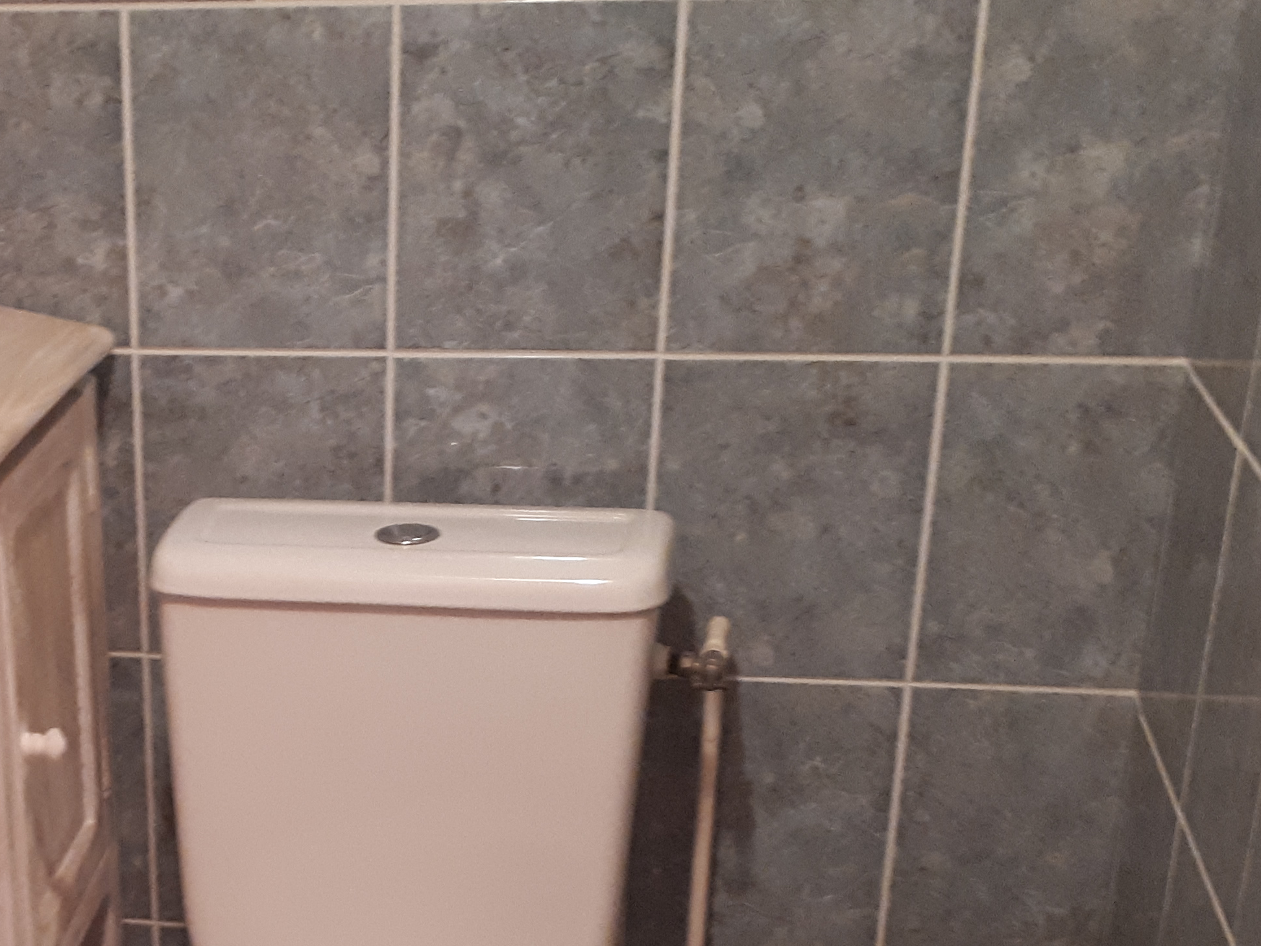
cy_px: 901
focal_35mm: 64
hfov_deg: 29.2
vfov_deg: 22.2
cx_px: 157
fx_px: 2331
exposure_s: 1/17
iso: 400
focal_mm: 3.6
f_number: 1.9
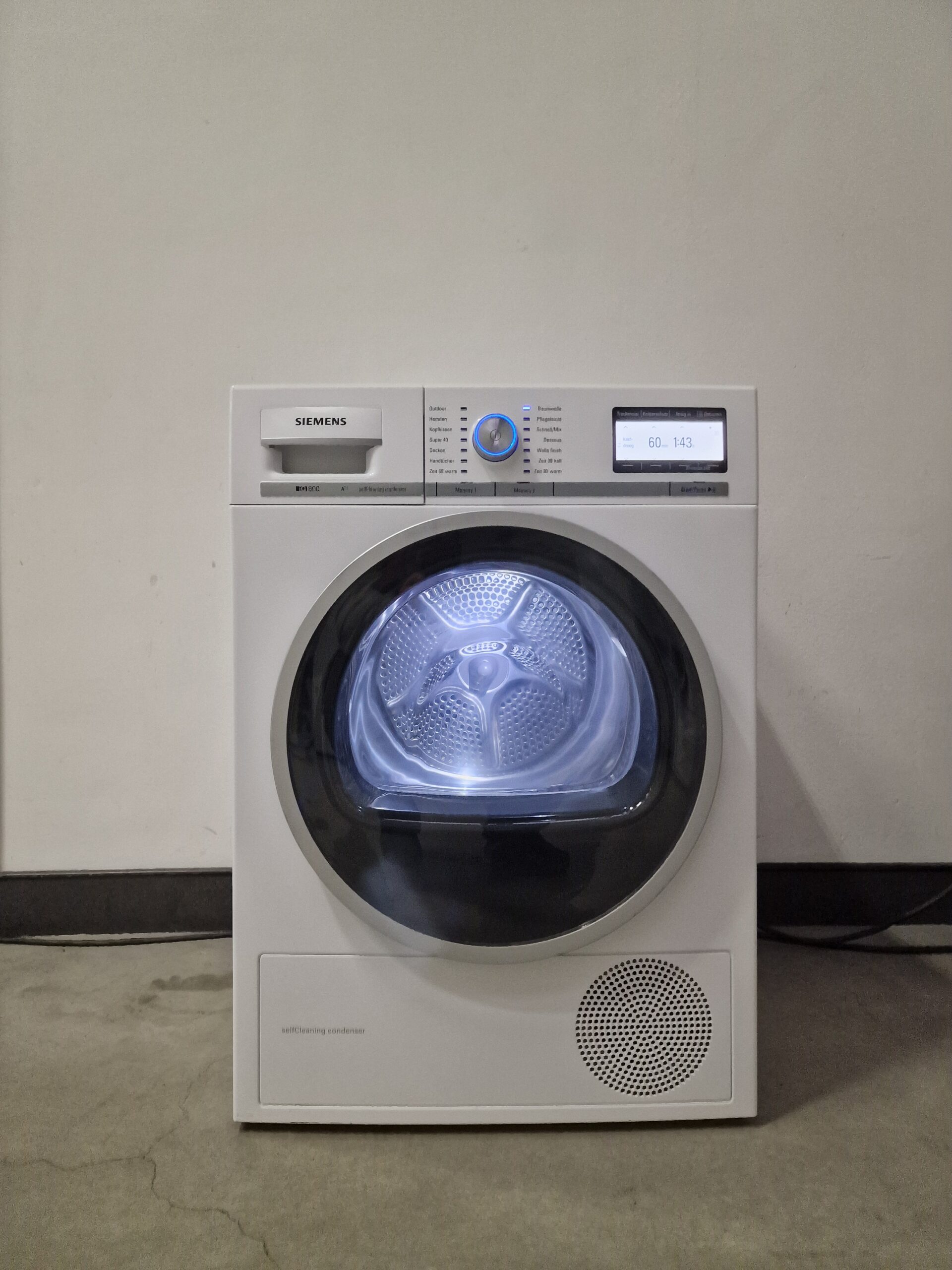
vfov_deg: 73.9
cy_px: 635
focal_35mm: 23
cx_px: 476
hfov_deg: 58.9
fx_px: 843
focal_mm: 6.4
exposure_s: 1/100
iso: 800
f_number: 1.8
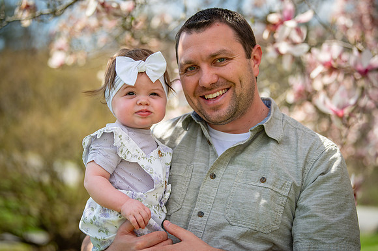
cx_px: 201
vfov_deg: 18.3
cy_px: 122
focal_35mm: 74
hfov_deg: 27.2
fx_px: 782
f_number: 2.8
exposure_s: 1/4000
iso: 320
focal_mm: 70
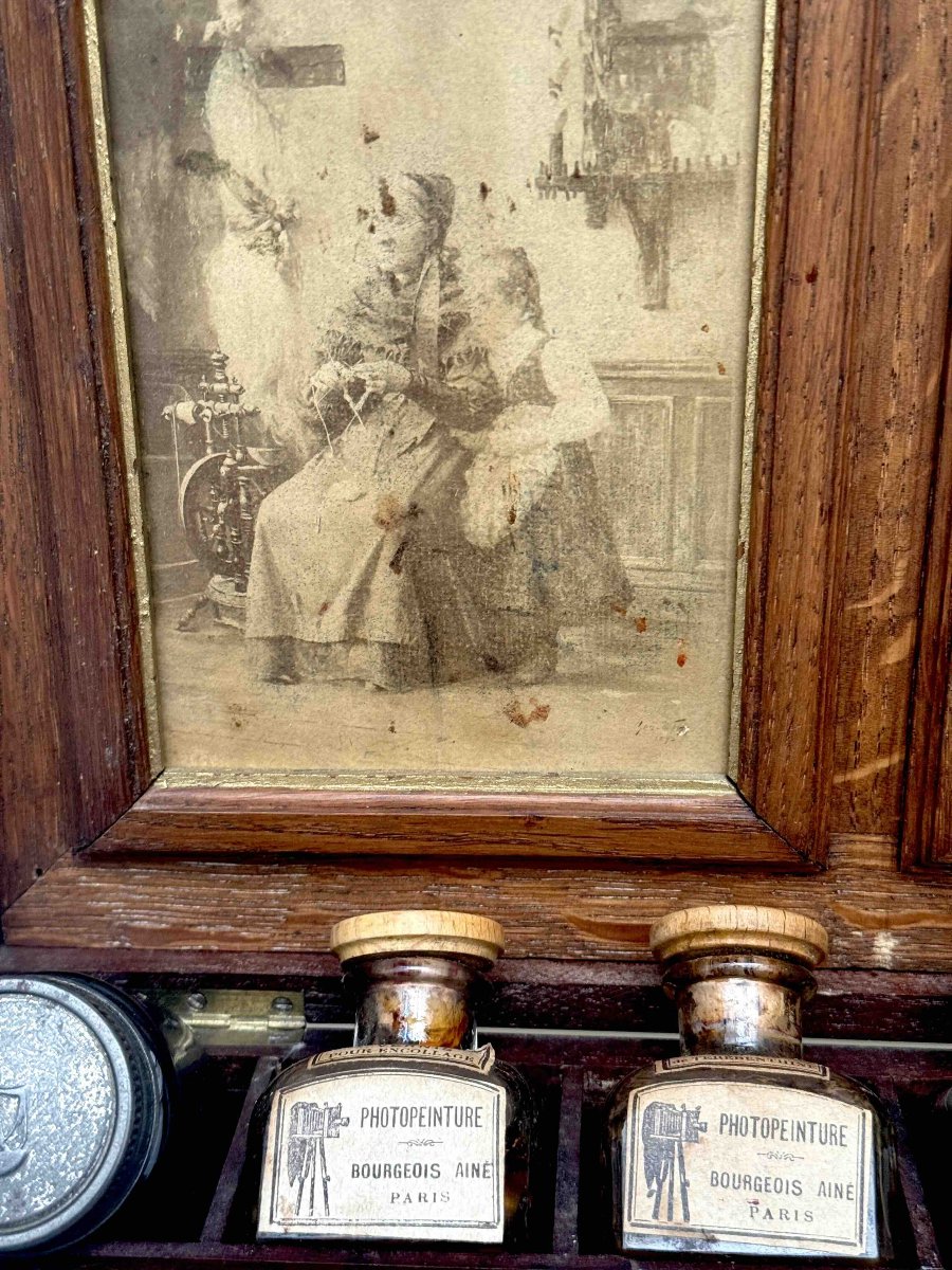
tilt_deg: -22.3
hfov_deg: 30.3
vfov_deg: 39.7
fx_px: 1760
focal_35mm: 48
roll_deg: +2.8
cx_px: 476
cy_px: 635
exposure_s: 1/50
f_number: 1.78
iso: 200
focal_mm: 6.76
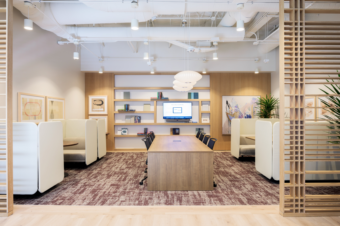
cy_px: 113
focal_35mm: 22
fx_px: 208
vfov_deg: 57.2
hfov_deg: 78.6
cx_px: 170
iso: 125
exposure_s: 1/2
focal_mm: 22
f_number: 8
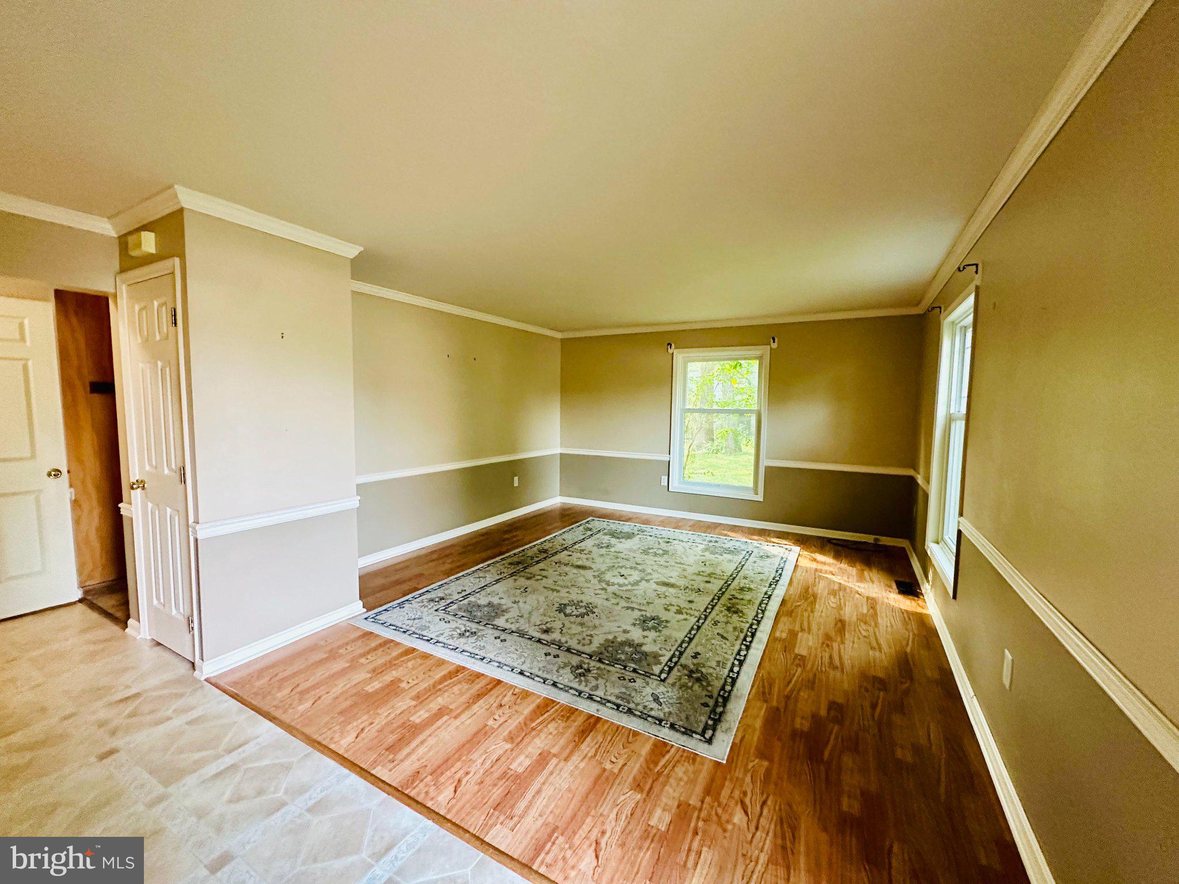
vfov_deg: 85.7
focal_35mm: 14
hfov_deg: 102.1
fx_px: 477
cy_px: 442
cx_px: 590
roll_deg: -0.9
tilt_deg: -4.5
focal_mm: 2.22
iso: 640
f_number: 2.2
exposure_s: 1/60
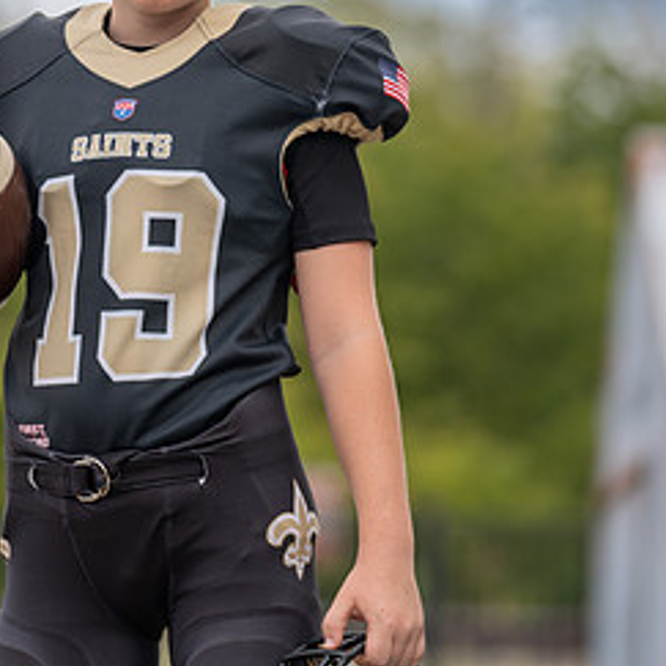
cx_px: 186
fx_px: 6138
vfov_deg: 6.2
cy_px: 152
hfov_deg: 6.2
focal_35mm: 282
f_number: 2.8
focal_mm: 135
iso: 100
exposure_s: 1/500
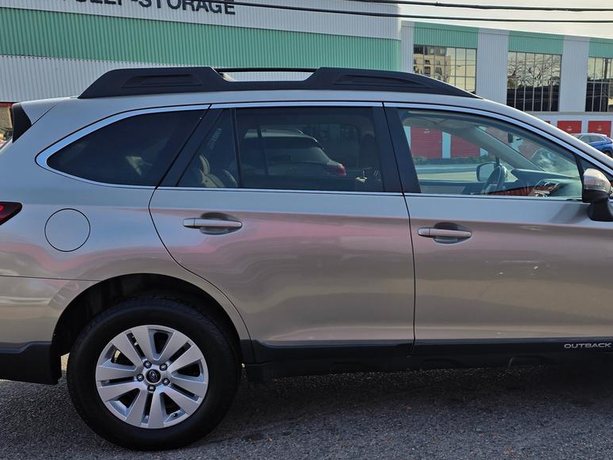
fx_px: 673
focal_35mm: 38
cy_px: 294
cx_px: 399
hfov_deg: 48.3
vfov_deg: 37.4
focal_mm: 6.3
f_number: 1.7
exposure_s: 1/2664
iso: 40
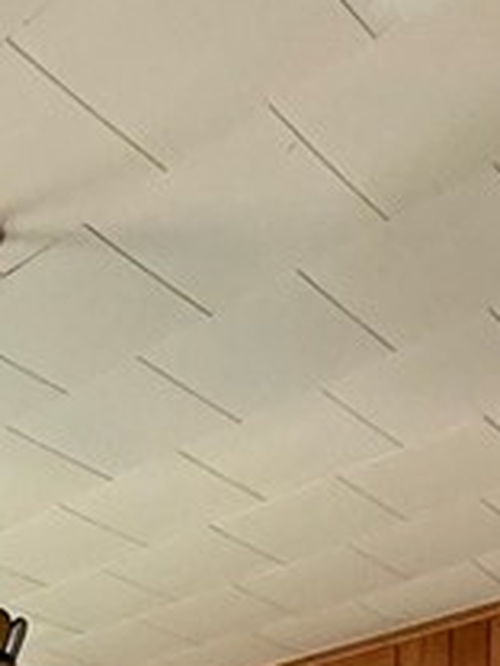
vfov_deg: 19.6
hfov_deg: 20.7
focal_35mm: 69
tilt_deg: -5.1
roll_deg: +3.5
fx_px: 1329
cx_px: 19
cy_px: 1246
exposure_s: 1/85
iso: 400
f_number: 2.2
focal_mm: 2.22
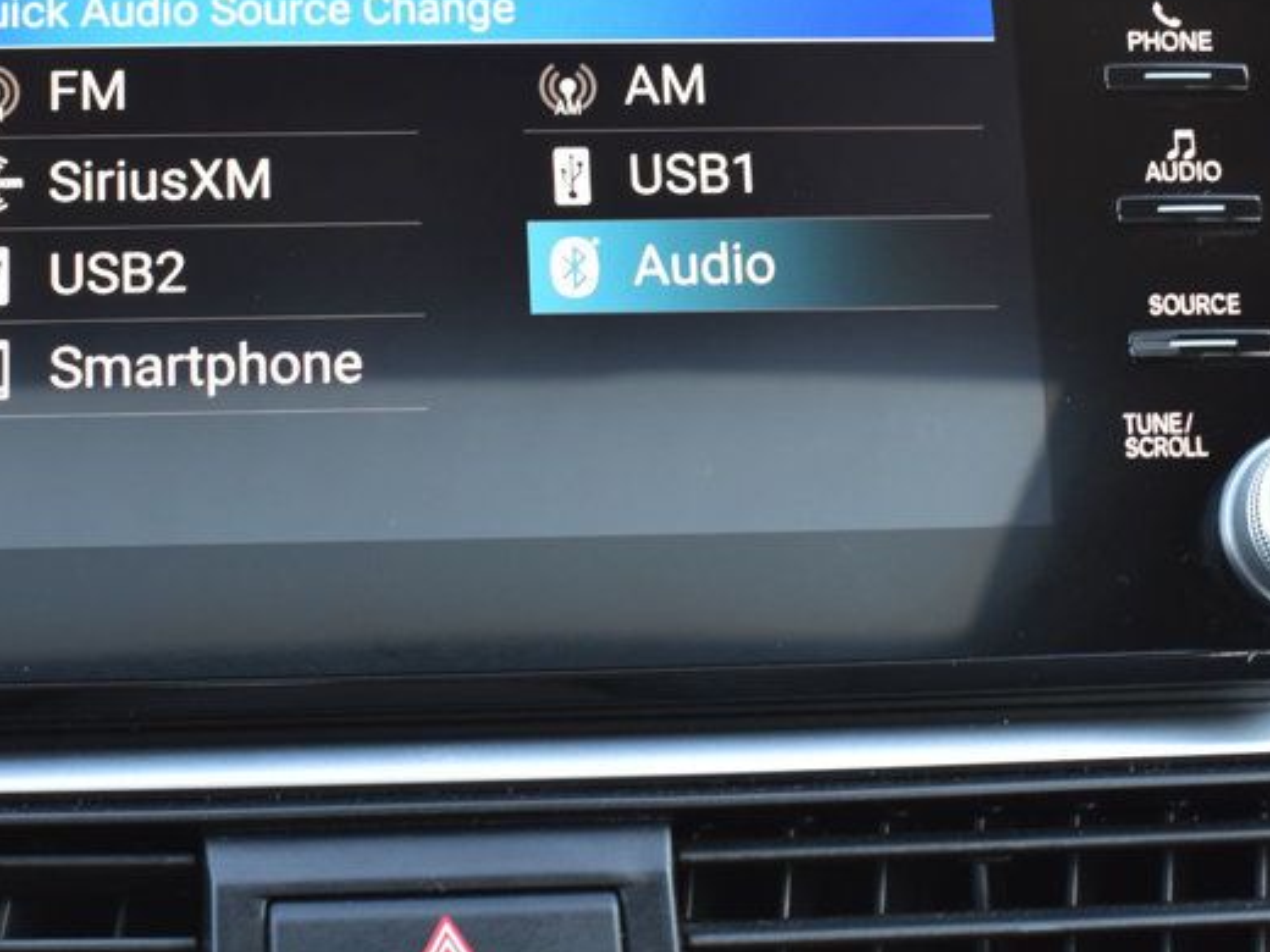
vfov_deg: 20.7
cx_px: 423
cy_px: 444
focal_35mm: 71
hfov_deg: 27.3
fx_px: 2603
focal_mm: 25
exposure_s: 1/25
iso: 400
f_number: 7.1
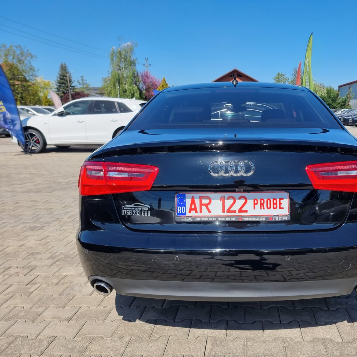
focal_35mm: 29
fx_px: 338
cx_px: 233
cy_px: 180
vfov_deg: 55.6
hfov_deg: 54.7
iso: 50
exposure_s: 1/704
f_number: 1.8
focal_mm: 6.7
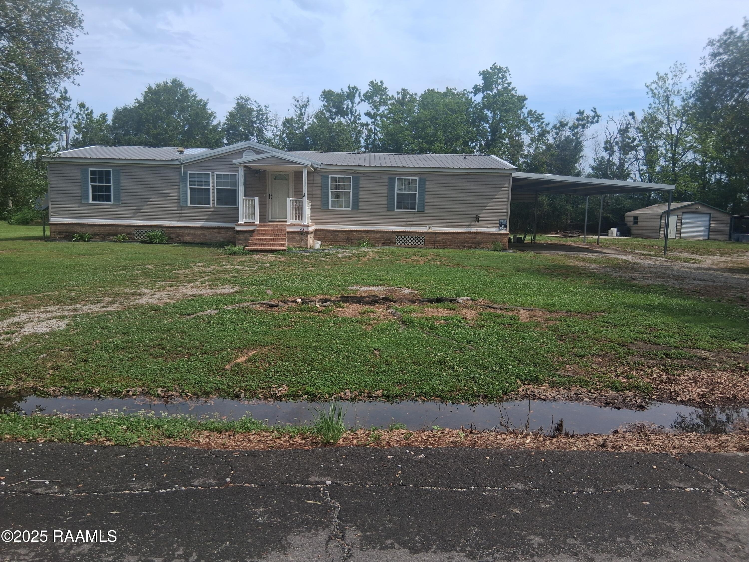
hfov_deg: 67.3
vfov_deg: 53.1
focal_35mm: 26
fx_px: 563
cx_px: 374
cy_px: 281
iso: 25
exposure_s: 1/659
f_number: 1.8
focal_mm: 3.98
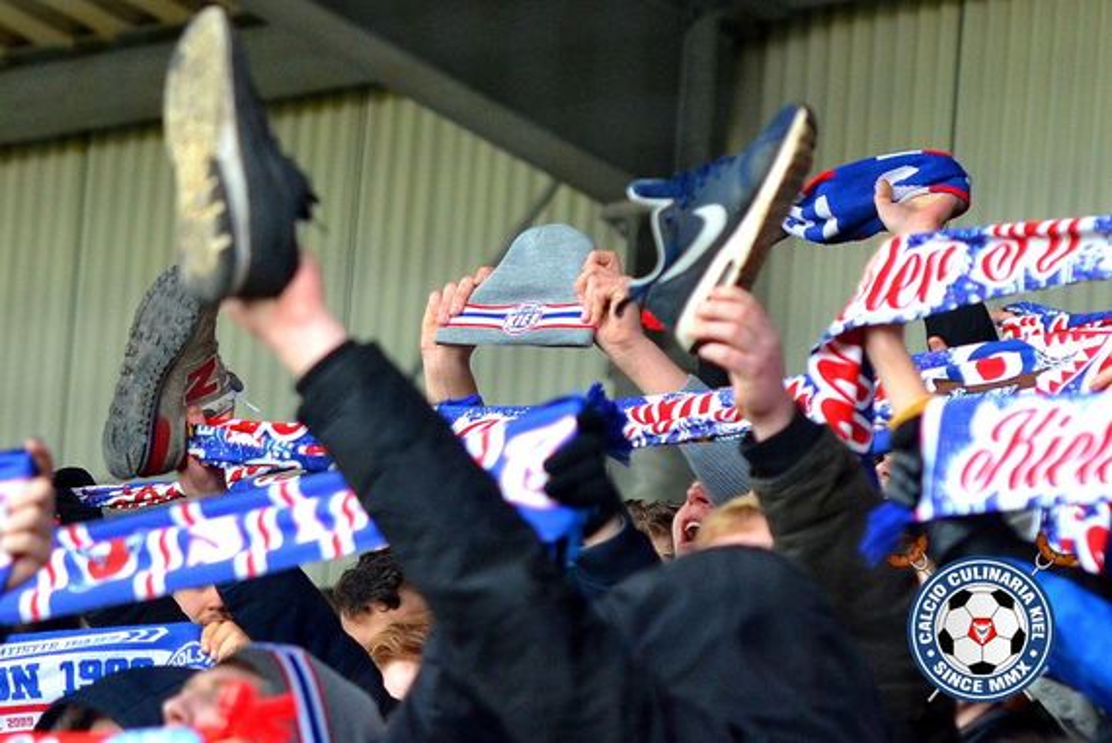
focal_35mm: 150
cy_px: 372
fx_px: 4637
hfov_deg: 13.7
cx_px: 556
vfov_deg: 9.2
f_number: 3.2
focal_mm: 100
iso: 800
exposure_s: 1/800
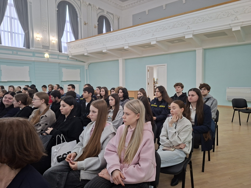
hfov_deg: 73.9
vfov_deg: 58.9
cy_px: 94
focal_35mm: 23
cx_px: 126
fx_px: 167
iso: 320
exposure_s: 1/100
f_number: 1.8
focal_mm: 5.54
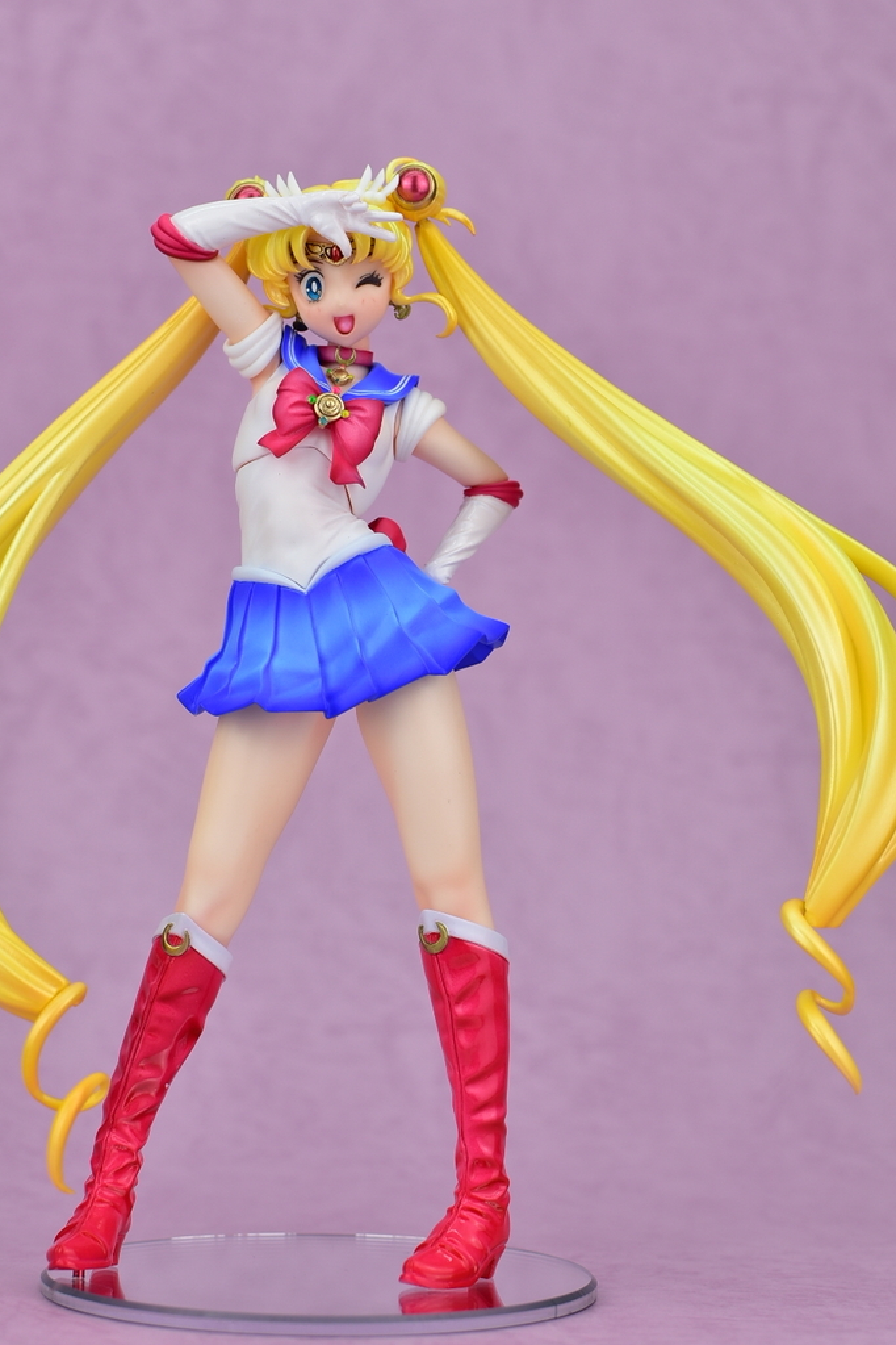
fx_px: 2299
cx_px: 378
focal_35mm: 62
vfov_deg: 32.6
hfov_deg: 22.0
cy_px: 693
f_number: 5.6
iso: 100
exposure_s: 1/50
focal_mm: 35
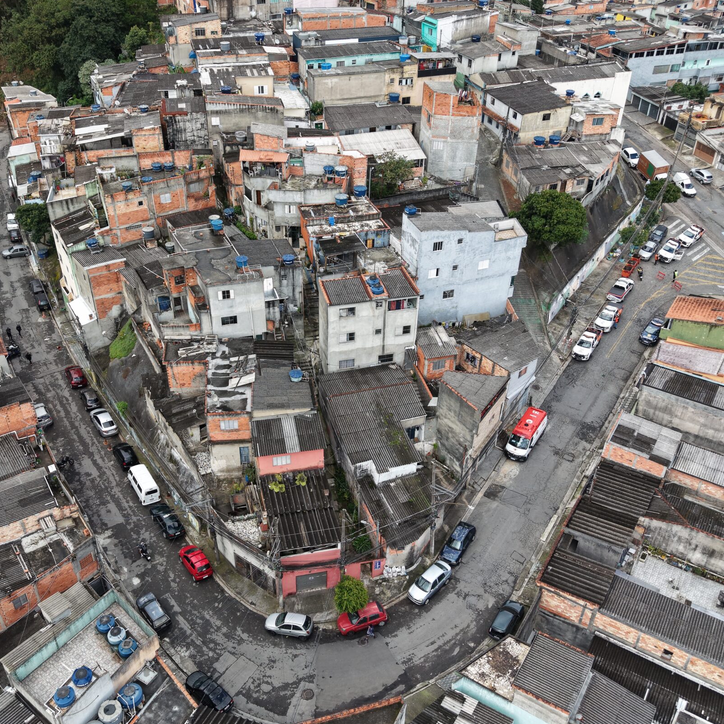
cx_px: 325
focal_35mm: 34
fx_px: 805
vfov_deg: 48.5
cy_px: 365
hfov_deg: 48.4
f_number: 1.8
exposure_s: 1/1000
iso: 110
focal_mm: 8.67
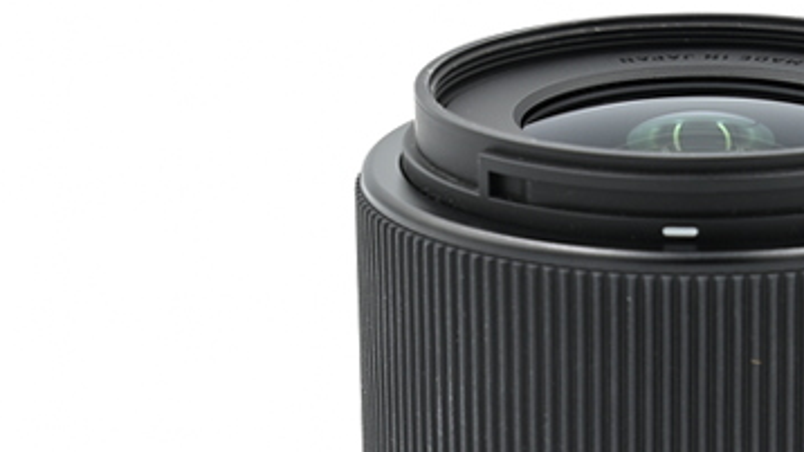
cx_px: 638
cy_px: 570
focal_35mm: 210
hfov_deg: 10.2
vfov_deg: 5.7
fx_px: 4475
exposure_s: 1/30
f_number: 11
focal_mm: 74
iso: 200
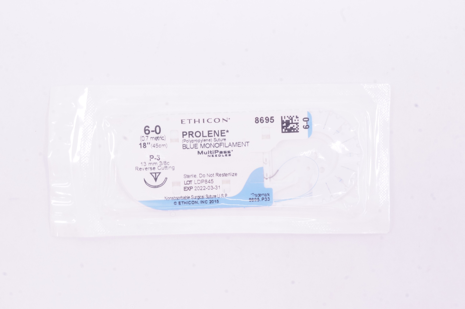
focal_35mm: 62
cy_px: 154
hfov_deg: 32.7
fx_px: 794
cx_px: 232
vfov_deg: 22.0
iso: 800
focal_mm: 41
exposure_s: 1/10
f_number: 20
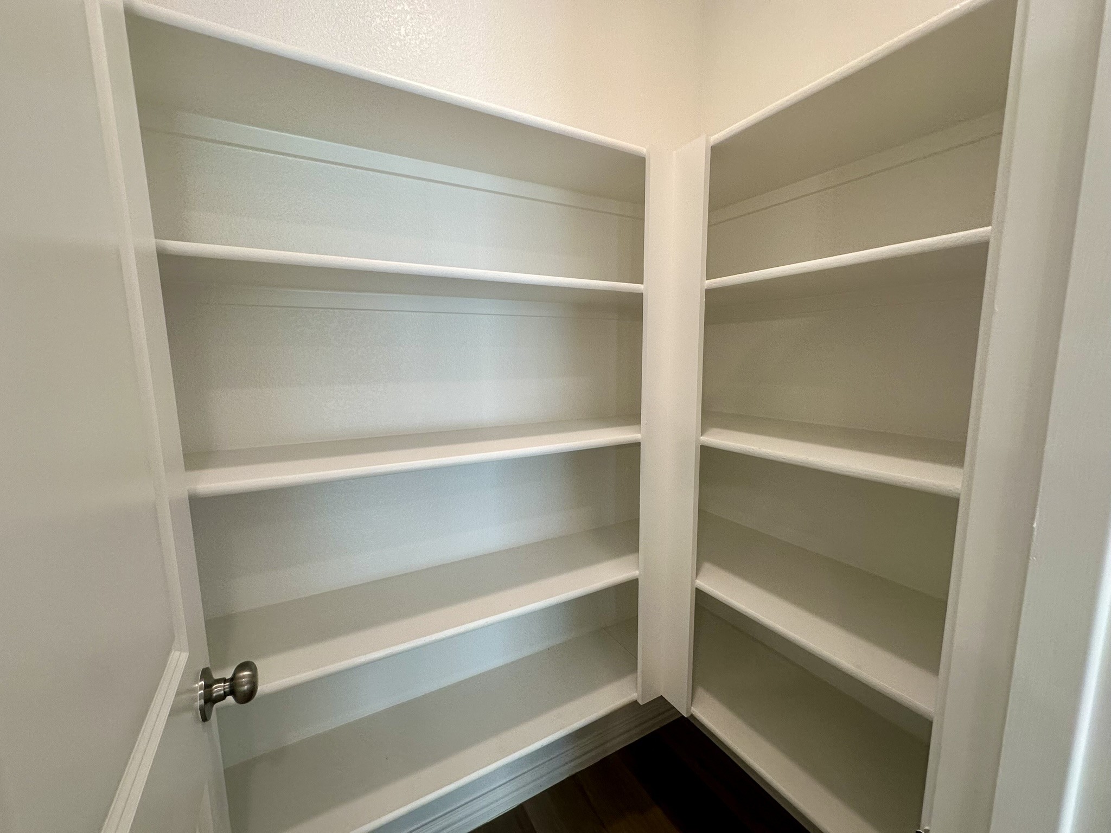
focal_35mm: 14
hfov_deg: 102.1
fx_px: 449
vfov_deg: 85.7
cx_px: 556
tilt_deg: -6.8
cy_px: 416
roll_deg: +0.6
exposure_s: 1/120
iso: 125
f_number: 2.2
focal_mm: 2.22
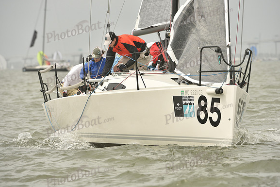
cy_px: 94
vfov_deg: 4.0
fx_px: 2661
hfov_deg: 6.0
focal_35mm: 342
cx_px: 140
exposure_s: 1/1000
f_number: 8
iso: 320
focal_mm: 340
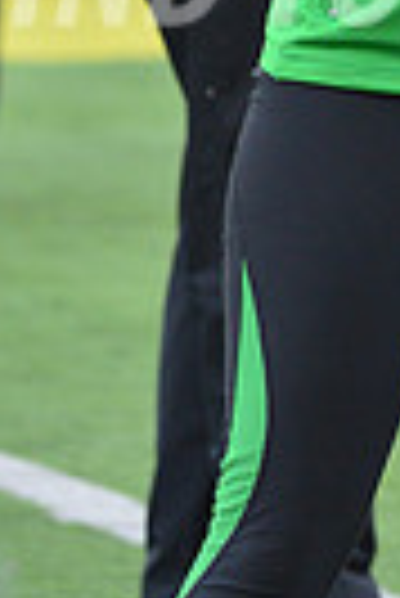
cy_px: -346
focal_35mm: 708
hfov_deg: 1.9
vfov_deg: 2.9
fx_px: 11769
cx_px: 562
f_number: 5.6
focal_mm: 210
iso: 640
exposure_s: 1/640
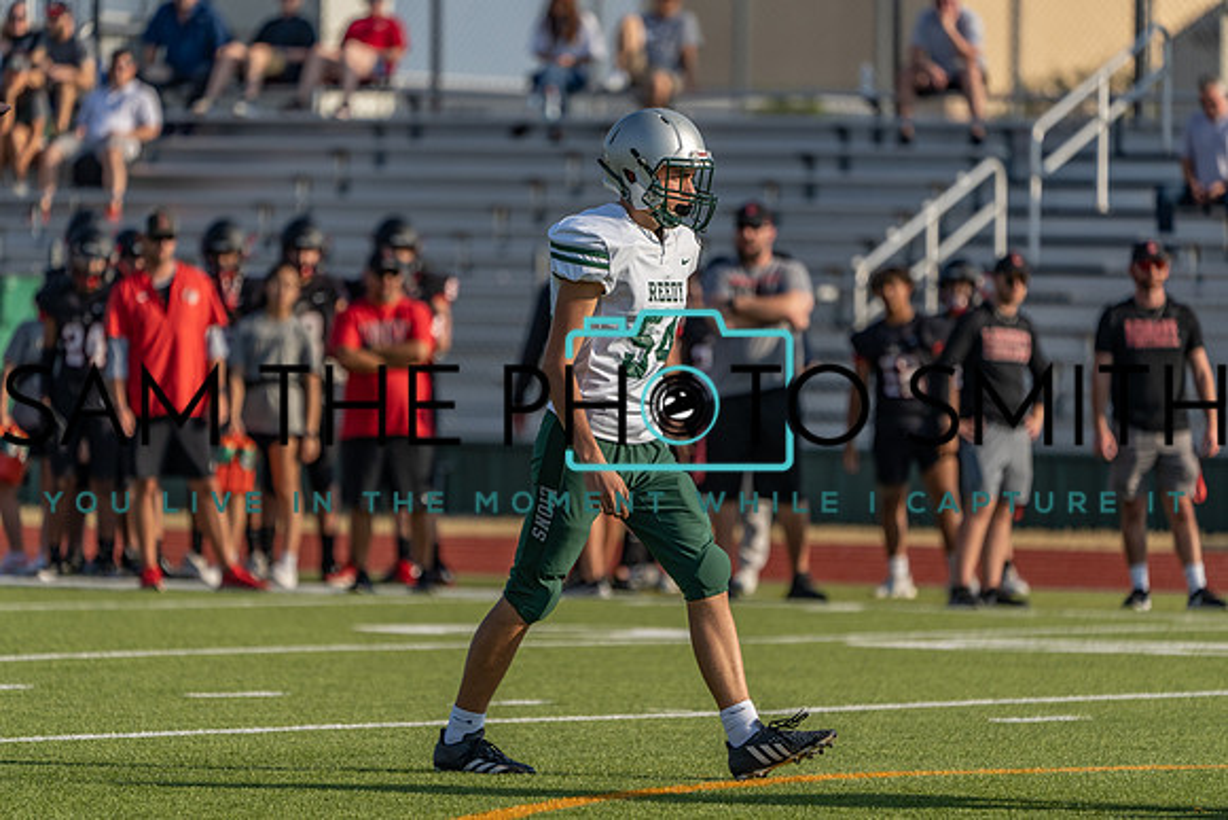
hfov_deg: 5.8
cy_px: 410
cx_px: 614
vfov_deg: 3.9
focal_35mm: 355
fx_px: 12112
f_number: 5.6
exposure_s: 1/1250
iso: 160
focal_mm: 355
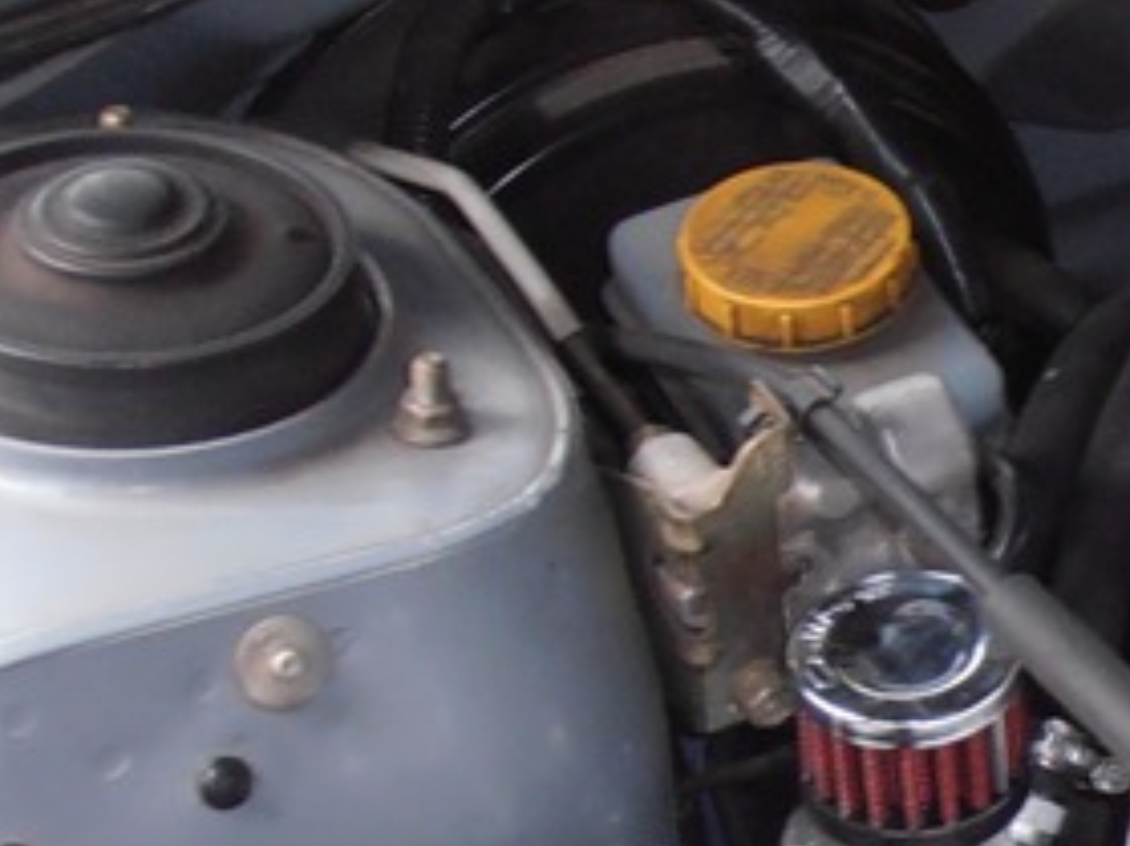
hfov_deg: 13.6
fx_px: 4438
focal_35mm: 136
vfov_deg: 10.8
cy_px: 789
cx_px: 1721
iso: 125
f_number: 3.9
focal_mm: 6.61
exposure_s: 1/40
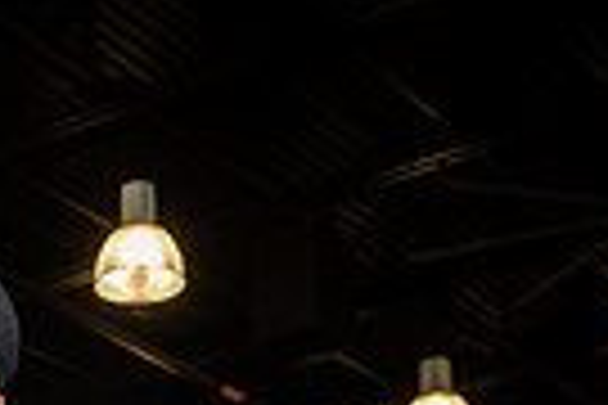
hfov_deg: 15.1
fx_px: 2246
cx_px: -27
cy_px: 999
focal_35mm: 133
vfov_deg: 9.2
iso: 500
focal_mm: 40
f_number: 5.6
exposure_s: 1/250
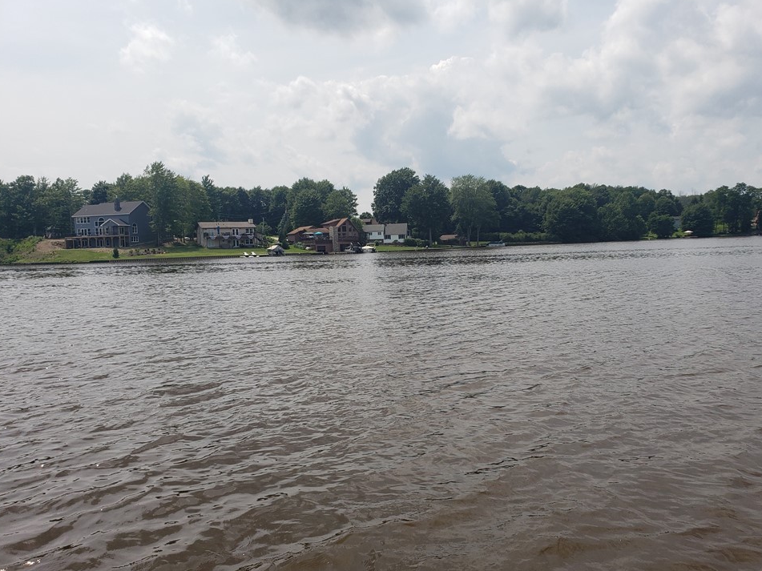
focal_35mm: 28
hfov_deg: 63.4
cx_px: 401
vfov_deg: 49.7
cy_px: 290
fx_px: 616
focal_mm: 4.3
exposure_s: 1/1946
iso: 50
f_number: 2.4
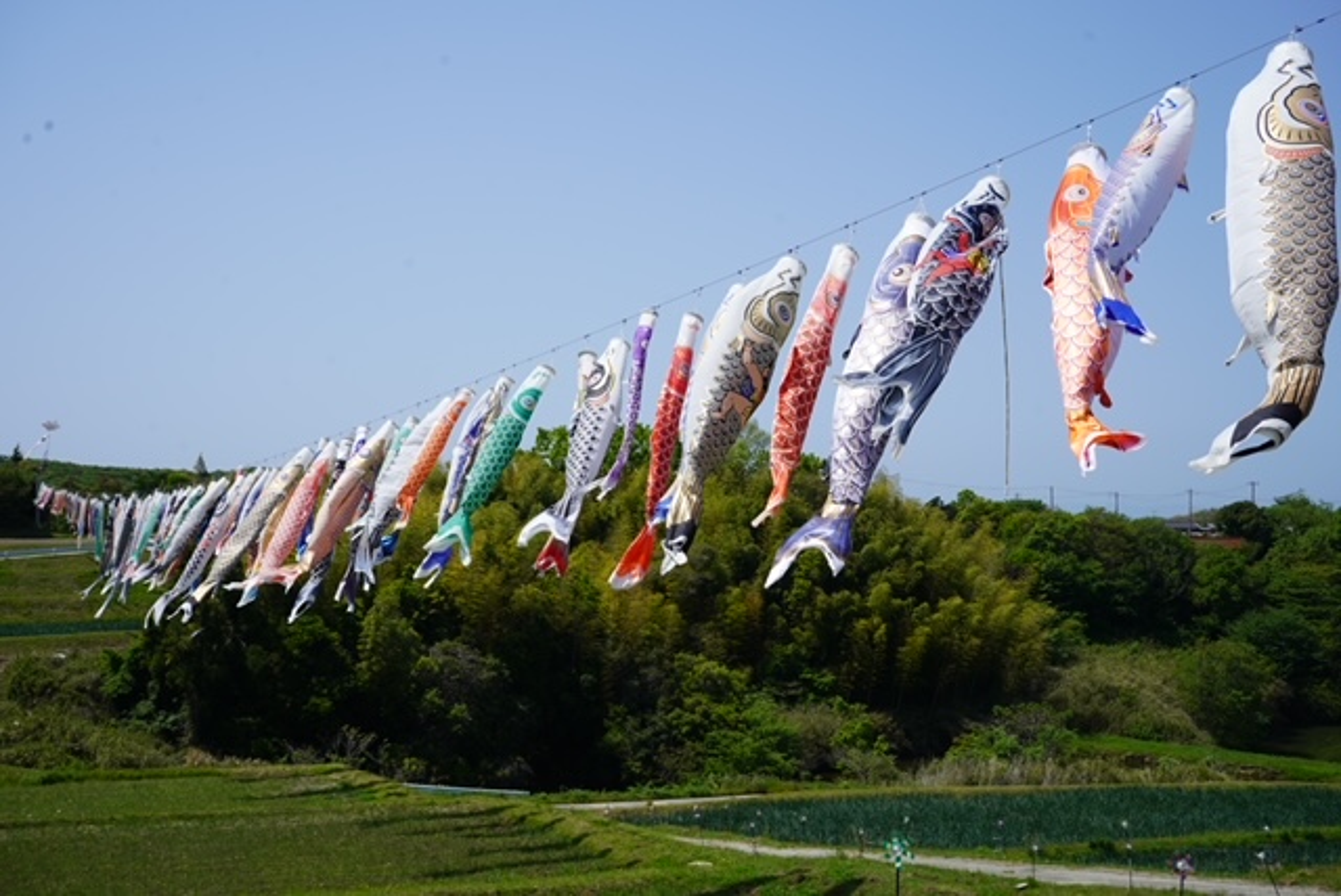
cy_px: 448
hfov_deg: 42.7
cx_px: 670
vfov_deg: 29.3
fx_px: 1715
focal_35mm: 46
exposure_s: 1/200
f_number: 11
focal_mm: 46
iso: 100
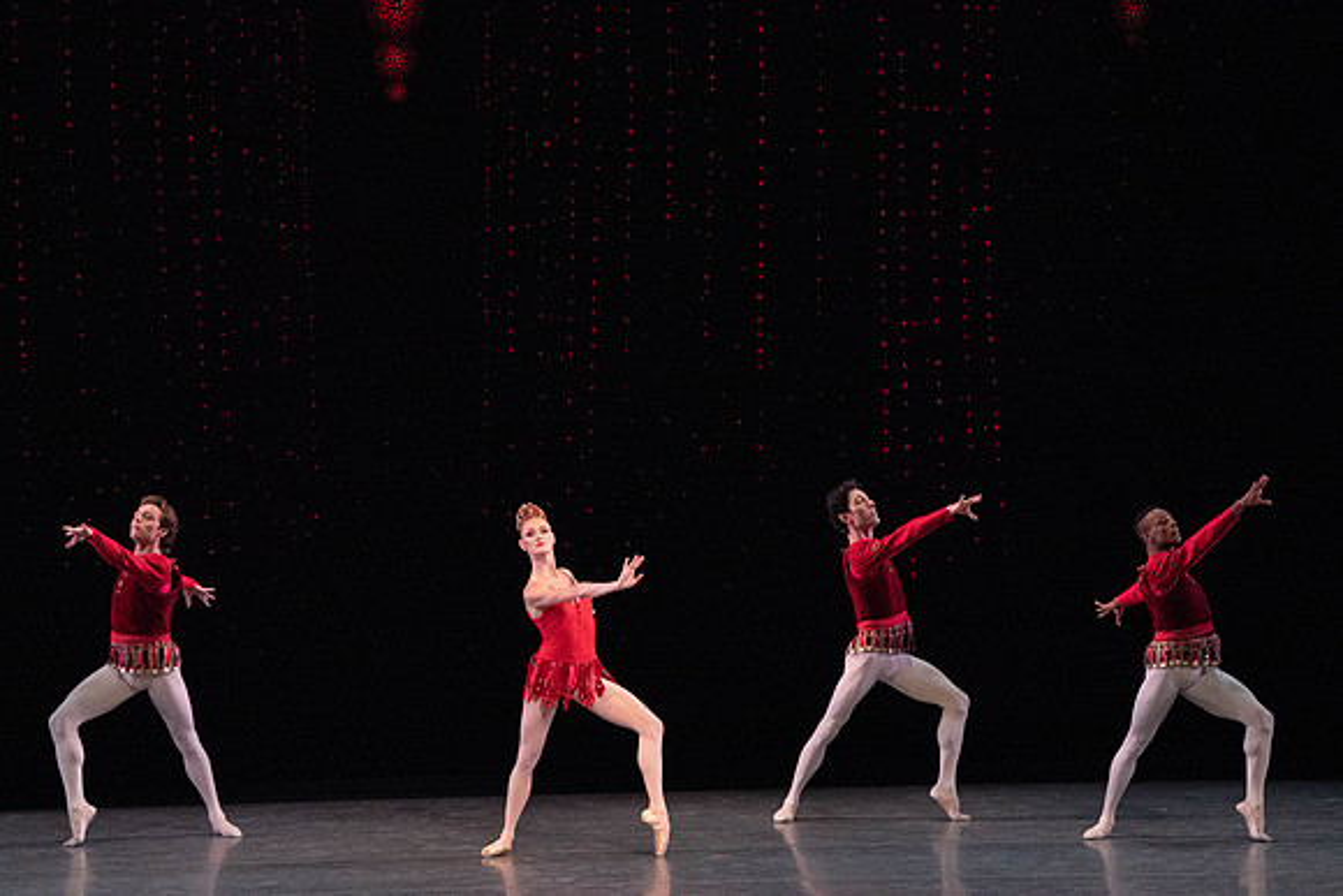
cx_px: 672
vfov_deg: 5.9
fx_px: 8768
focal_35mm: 235
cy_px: 448
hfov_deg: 8.8
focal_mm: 235
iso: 16000
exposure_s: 1/500
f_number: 11
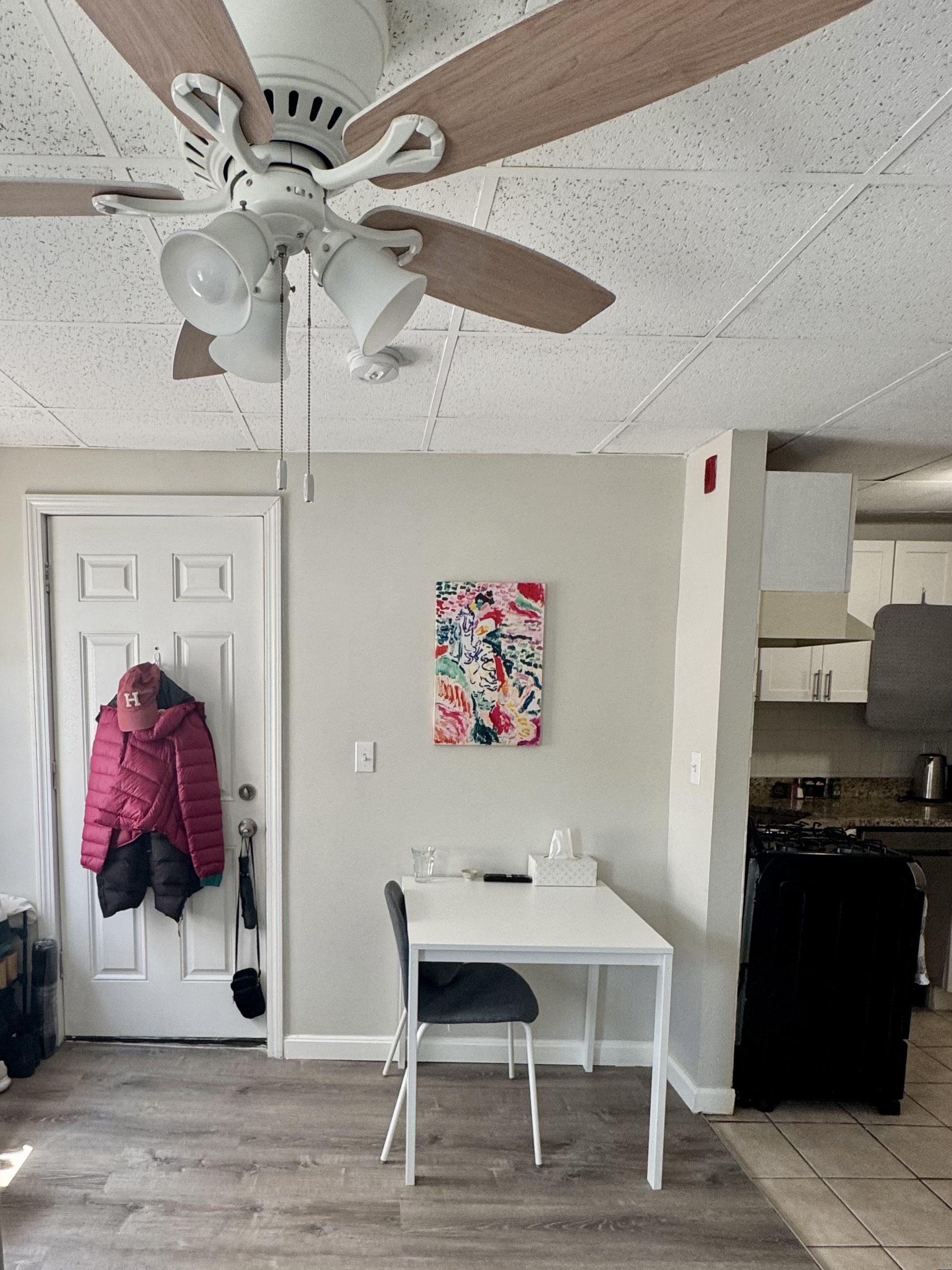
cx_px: 374
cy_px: 758
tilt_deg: -5.8
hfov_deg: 60.5
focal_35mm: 22
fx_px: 807
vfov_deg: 75.6
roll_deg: +0.4
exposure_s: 1/99
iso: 125
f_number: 2.2
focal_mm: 2.22
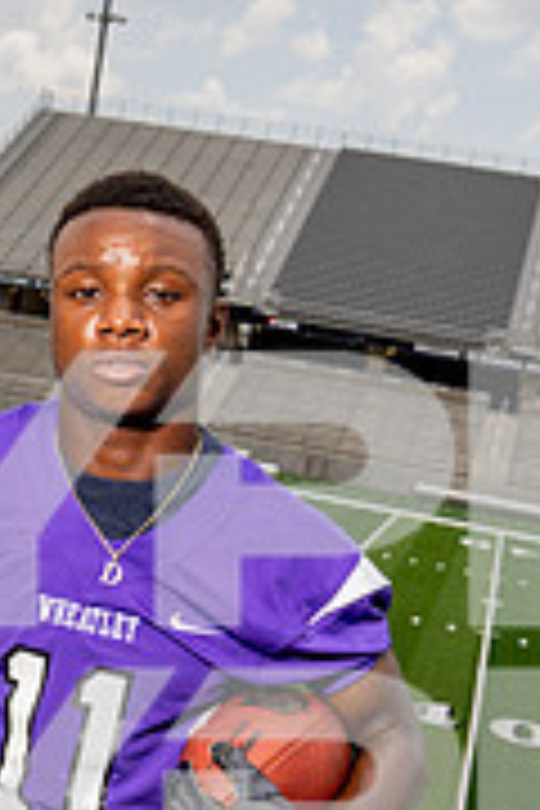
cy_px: 810
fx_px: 1575
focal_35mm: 70
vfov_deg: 27.2
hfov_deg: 19.3
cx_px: 112
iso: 100
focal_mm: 28
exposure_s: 1/250
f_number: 6.3
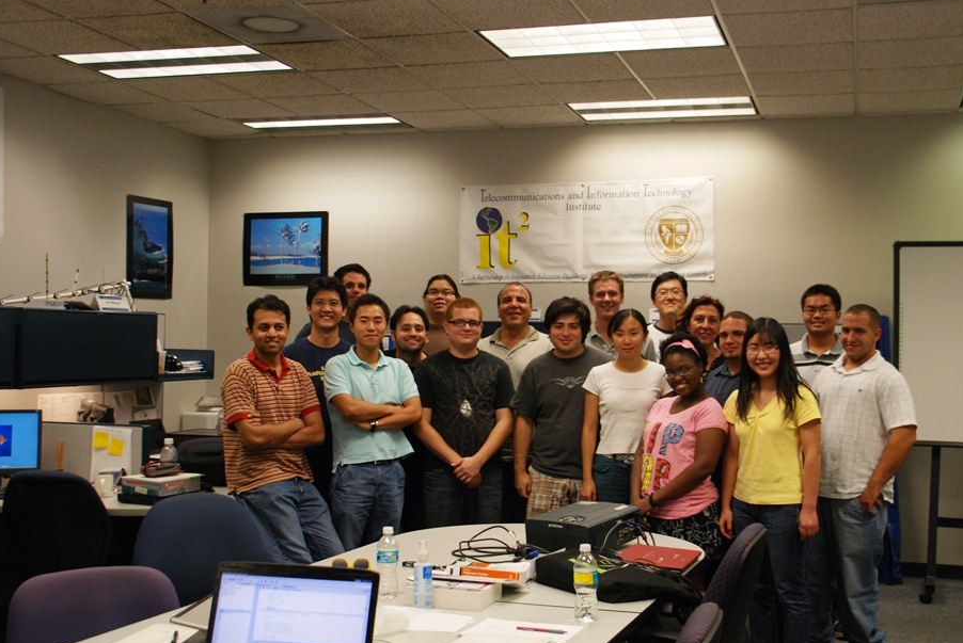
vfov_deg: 31.5
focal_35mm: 43
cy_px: 331
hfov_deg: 45.8
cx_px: 523
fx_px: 1140
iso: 320
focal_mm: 25
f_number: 3.8
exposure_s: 1/50
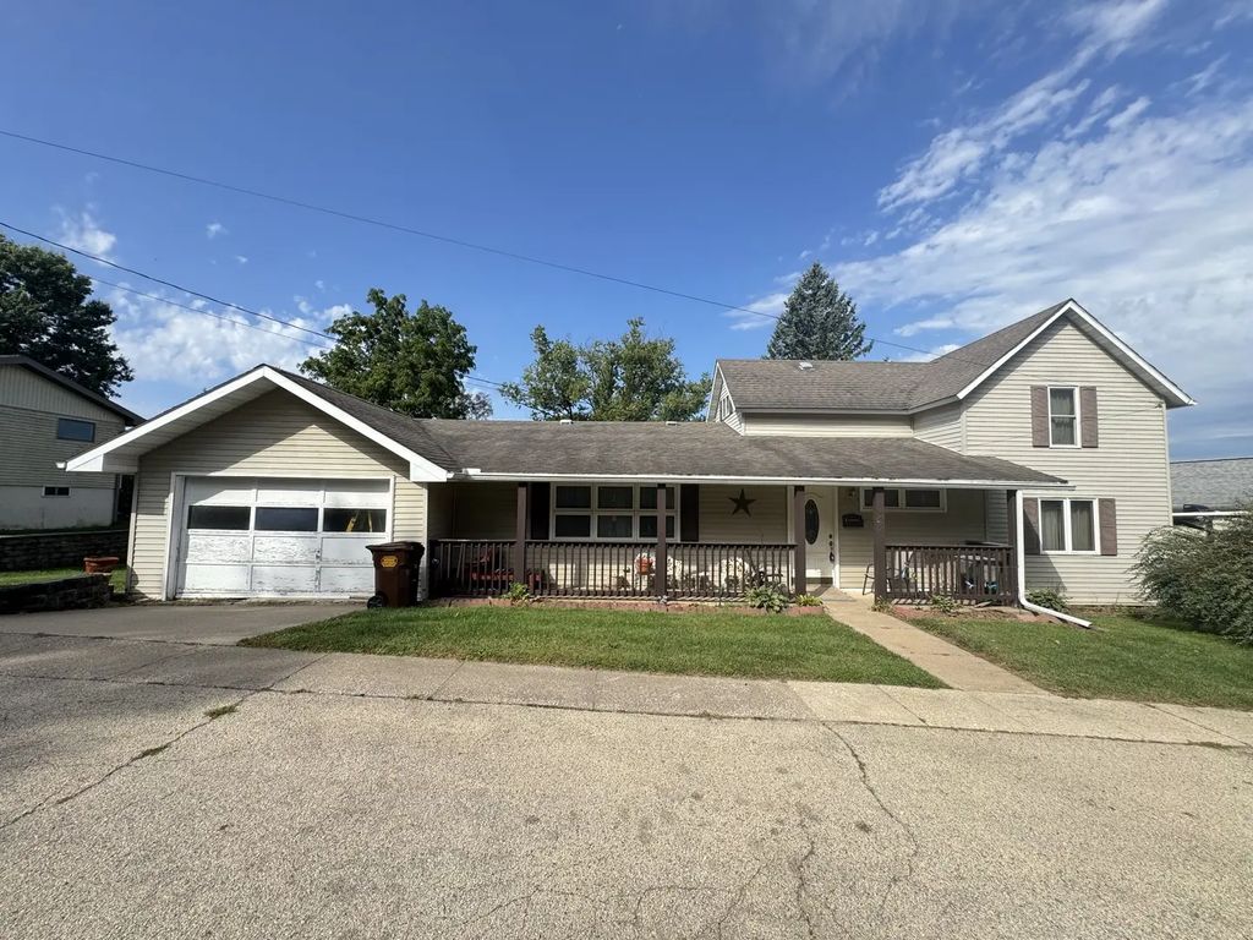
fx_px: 507
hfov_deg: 102.1
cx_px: 626
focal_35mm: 14
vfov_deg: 85.7
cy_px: 470
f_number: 2.2
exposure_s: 1/1094
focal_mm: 2.22
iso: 40
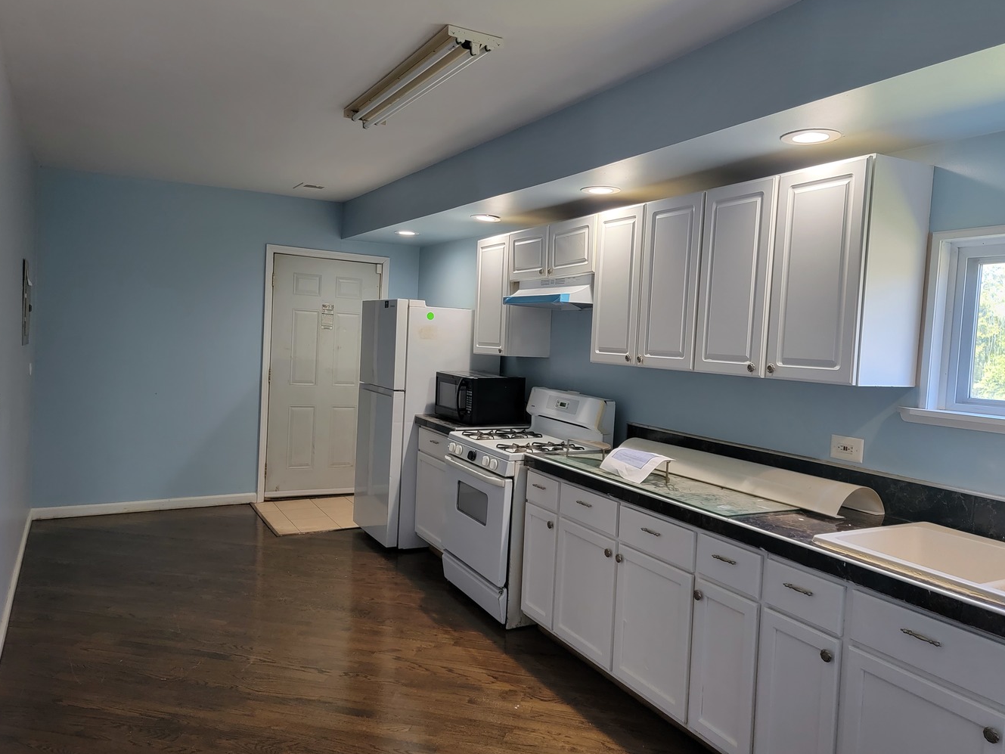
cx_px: 485
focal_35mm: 26
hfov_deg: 67.3
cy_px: 365
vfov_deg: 53.1
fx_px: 755
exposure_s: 1/120
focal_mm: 6.7
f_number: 1.8
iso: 250
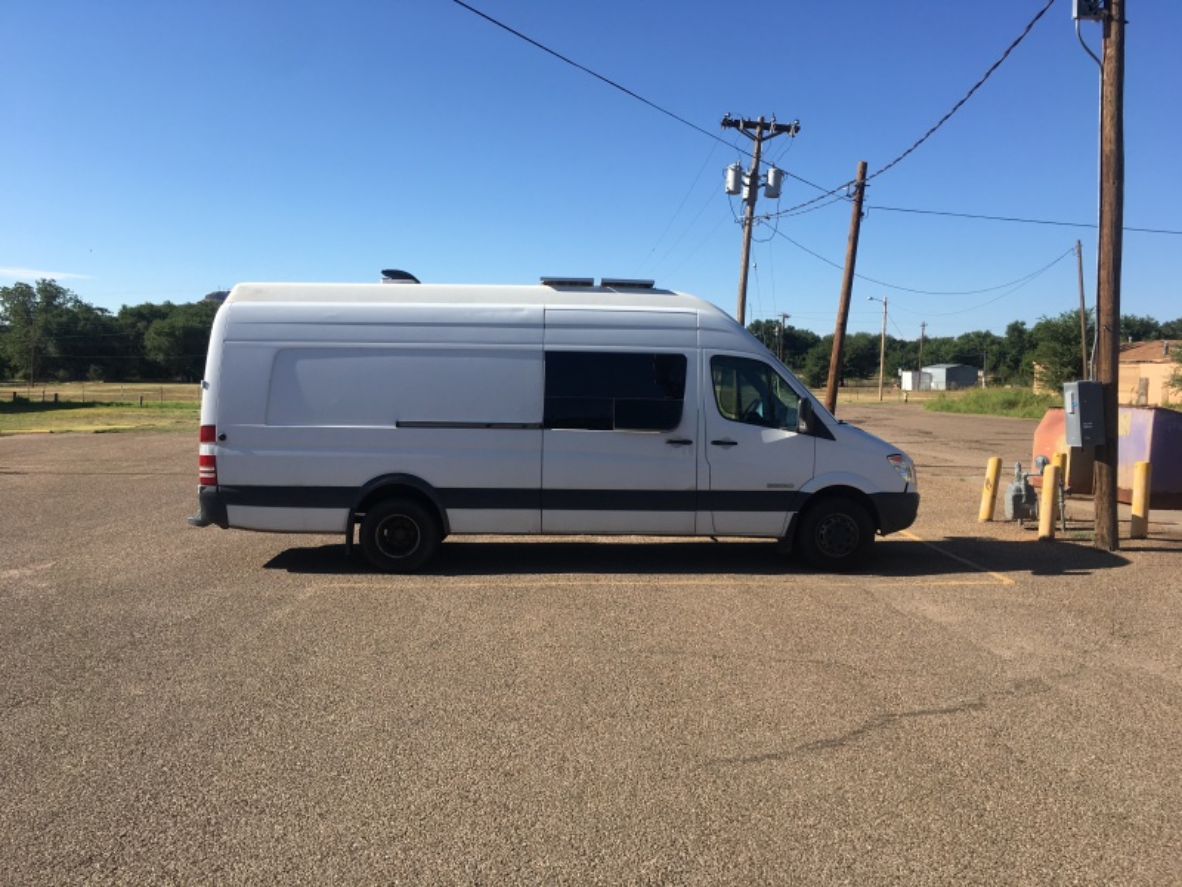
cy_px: 444
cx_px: 591
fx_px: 990
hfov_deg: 61.7
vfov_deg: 48.2
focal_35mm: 29
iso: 25
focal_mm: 4.15
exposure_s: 1/1399
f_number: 2.2
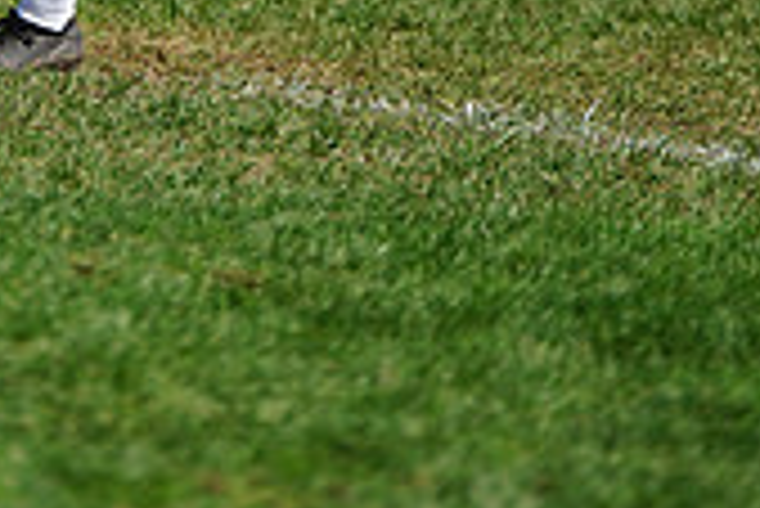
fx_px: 16945
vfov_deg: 1.7
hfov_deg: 2.6
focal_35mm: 802
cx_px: -22
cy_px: -299
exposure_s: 1/6400
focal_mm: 234
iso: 400
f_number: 2.8
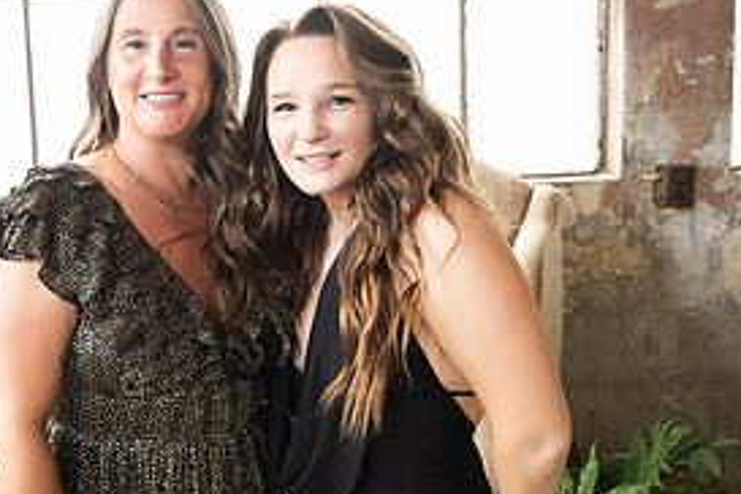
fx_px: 1050
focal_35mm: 51
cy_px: 273
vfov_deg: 26.5
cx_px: 231
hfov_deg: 38.3
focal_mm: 24
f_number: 5
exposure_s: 1/80
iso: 3200
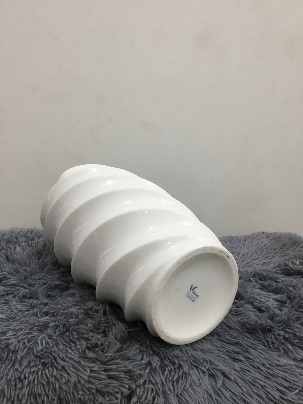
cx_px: 152
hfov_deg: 45.4
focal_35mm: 31
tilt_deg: -10.6
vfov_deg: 58.4
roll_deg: -0.4
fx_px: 362
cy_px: 202
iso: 50
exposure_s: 1/33
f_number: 2.4
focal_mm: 3.3
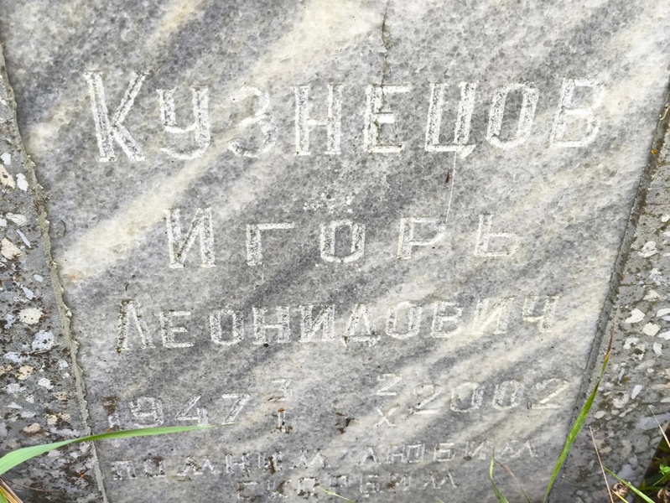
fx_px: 968
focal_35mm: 50
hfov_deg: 38.2
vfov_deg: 29.1
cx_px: 335
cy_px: 252
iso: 64
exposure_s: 1/60
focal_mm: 4.71
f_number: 1.7
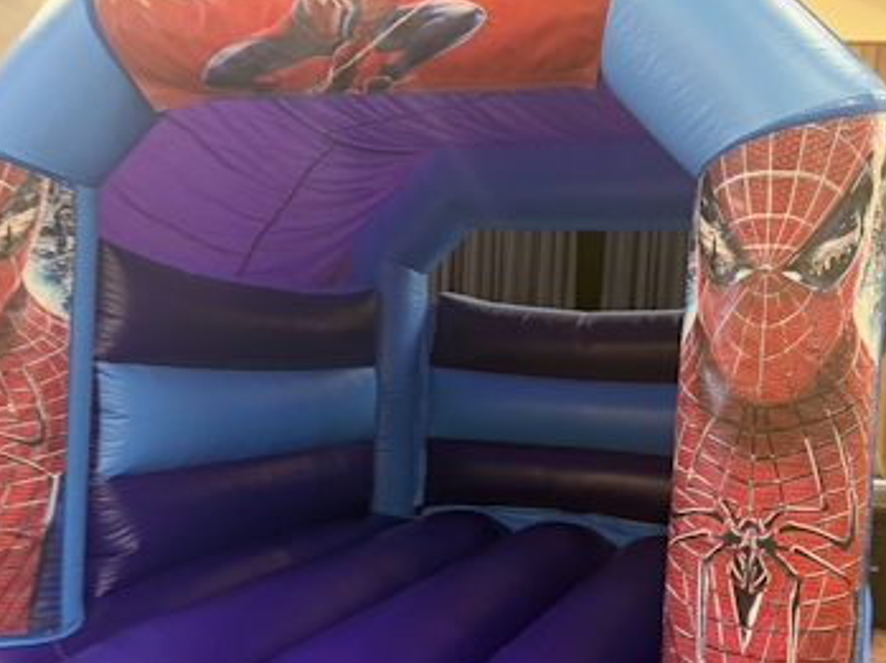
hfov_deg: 50.0
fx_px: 946
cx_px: 508
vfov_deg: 38.3
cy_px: 417
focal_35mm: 37
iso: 250
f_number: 1.78
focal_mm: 6.76
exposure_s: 1/50
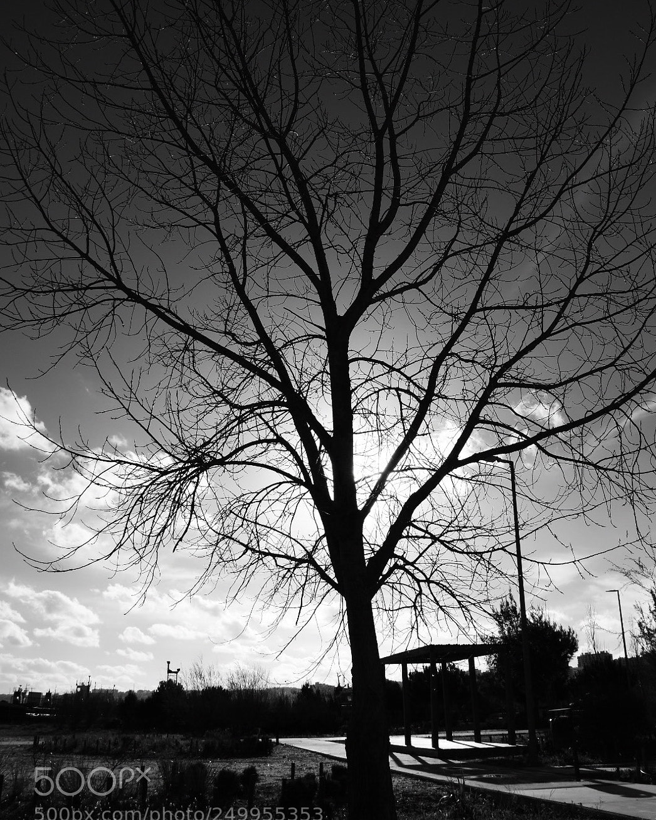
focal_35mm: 31
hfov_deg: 47.1
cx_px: 330
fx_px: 753
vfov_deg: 57.0
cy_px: 362
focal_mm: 18
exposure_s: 1/320
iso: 100
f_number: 11
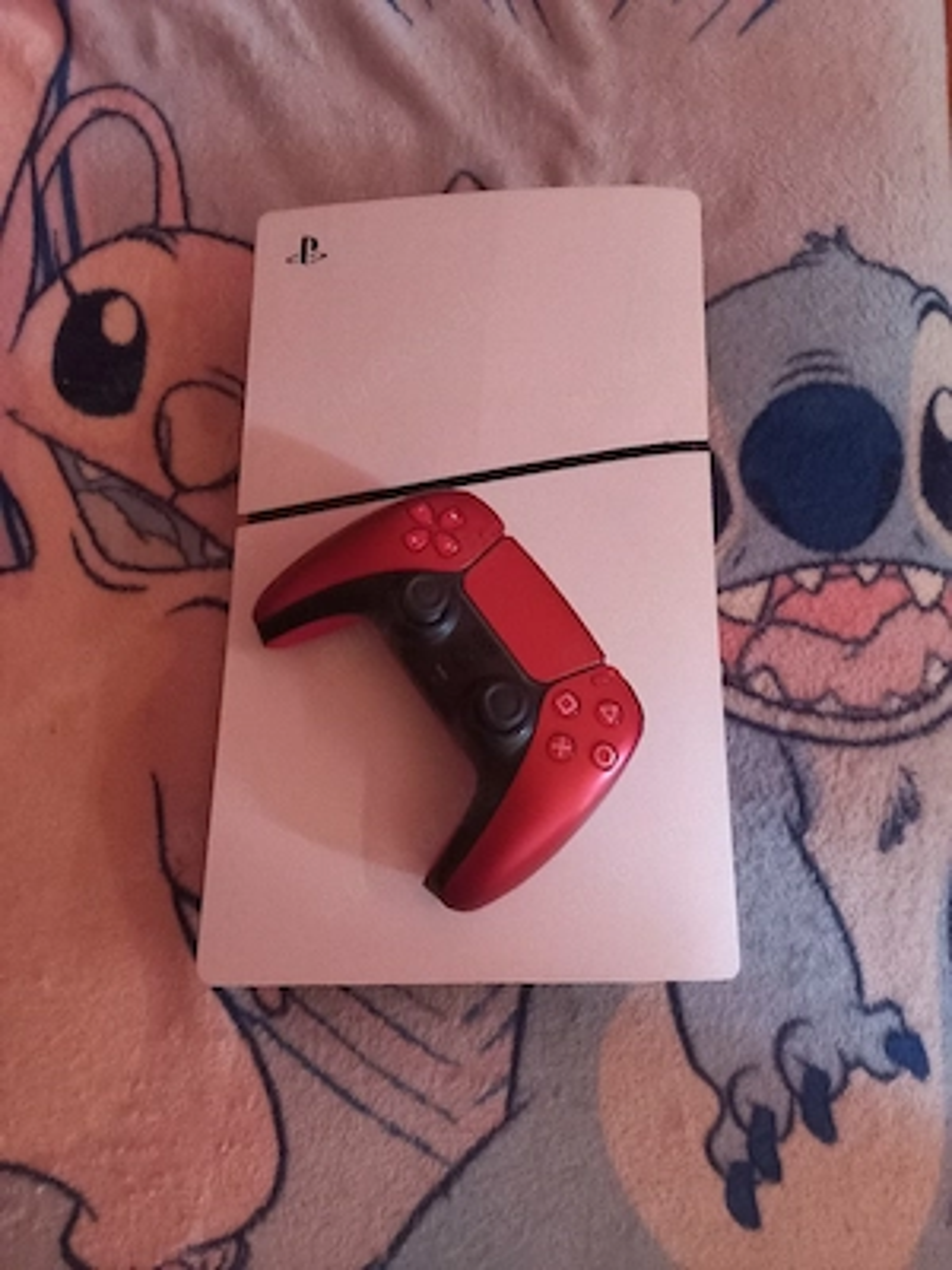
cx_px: 476
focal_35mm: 25
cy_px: 635
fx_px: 917
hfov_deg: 54.9
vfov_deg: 69.4
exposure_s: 1/16.7
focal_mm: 4.6
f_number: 1.8
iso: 1250
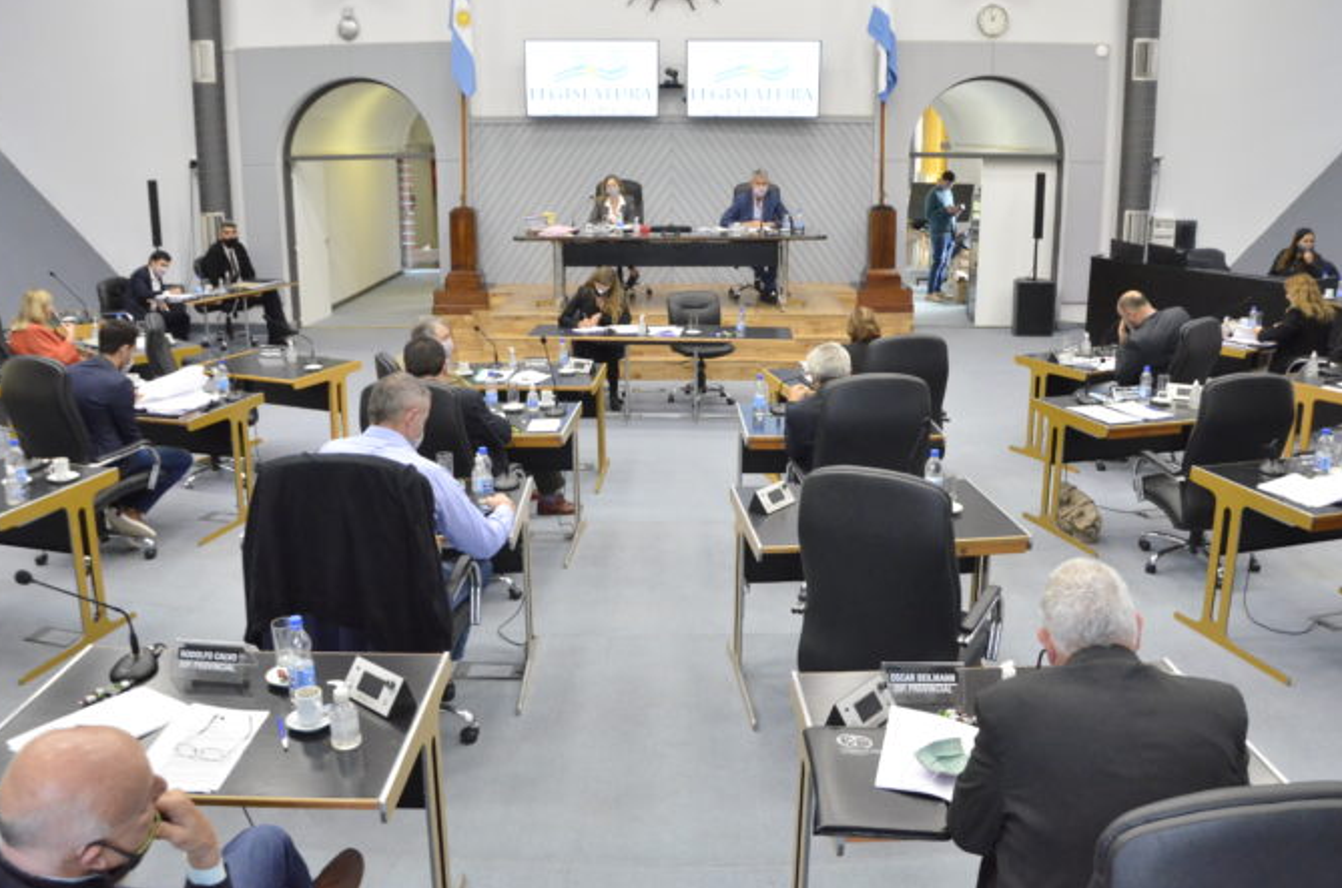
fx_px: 1153
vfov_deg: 42.1
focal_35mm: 31
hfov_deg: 60.4
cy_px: 390
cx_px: 644
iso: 3200
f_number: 5.6
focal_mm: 18
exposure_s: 1/60
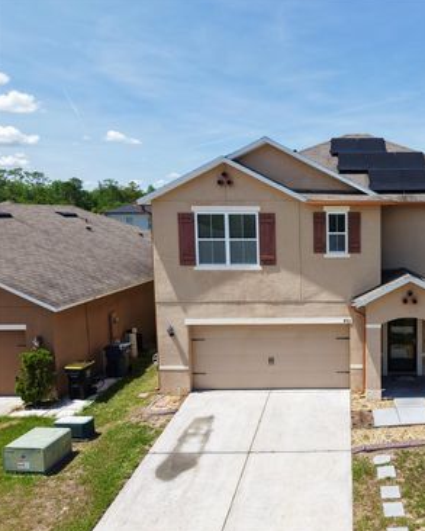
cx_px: 354
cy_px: 265
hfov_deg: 43.2
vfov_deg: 55.7
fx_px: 503
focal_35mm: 32
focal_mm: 8.67
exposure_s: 1/3200
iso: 120
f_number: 1.8
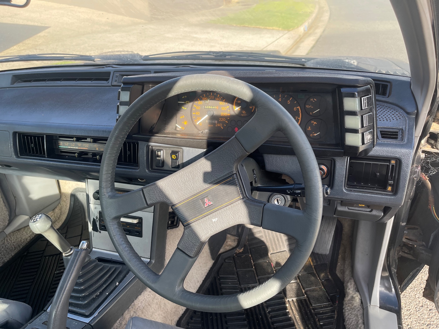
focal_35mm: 25
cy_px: 164
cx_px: 220
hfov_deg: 69.4
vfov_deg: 54.9
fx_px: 317
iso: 32
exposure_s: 1/389
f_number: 1.6
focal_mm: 5.1
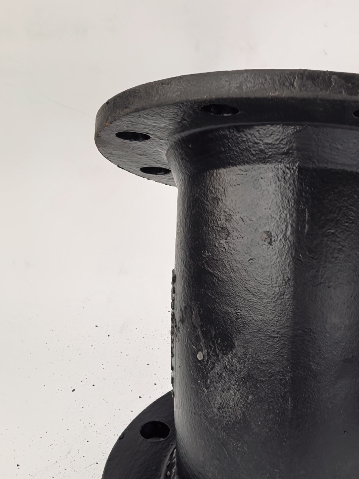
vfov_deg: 21.6
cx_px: 282
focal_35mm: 90
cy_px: 363
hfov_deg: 16.3
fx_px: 1245
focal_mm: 8.5
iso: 320
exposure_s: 1/100
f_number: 2
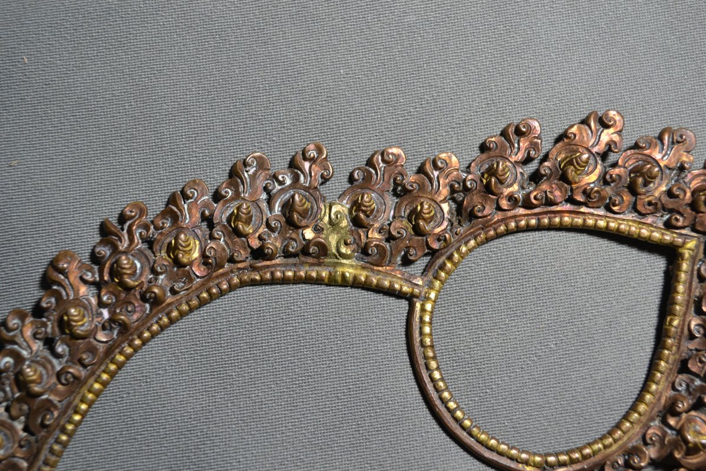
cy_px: 236
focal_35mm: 48
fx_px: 941
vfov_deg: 28.1
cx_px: 353
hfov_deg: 41.1
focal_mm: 32
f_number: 5.6
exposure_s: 1/60
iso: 400
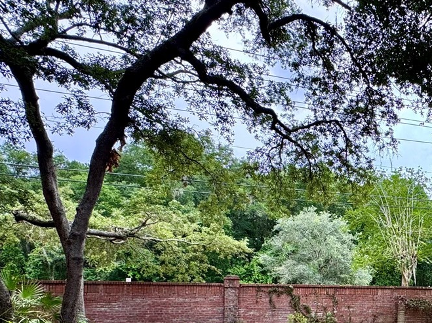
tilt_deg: +1.0
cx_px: 450
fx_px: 424
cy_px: 290
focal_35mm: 34
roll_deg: -0.2
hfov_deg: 44.3
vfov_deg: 38.9
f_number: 2.2
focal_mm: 2.22
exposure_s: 1/238
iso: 40
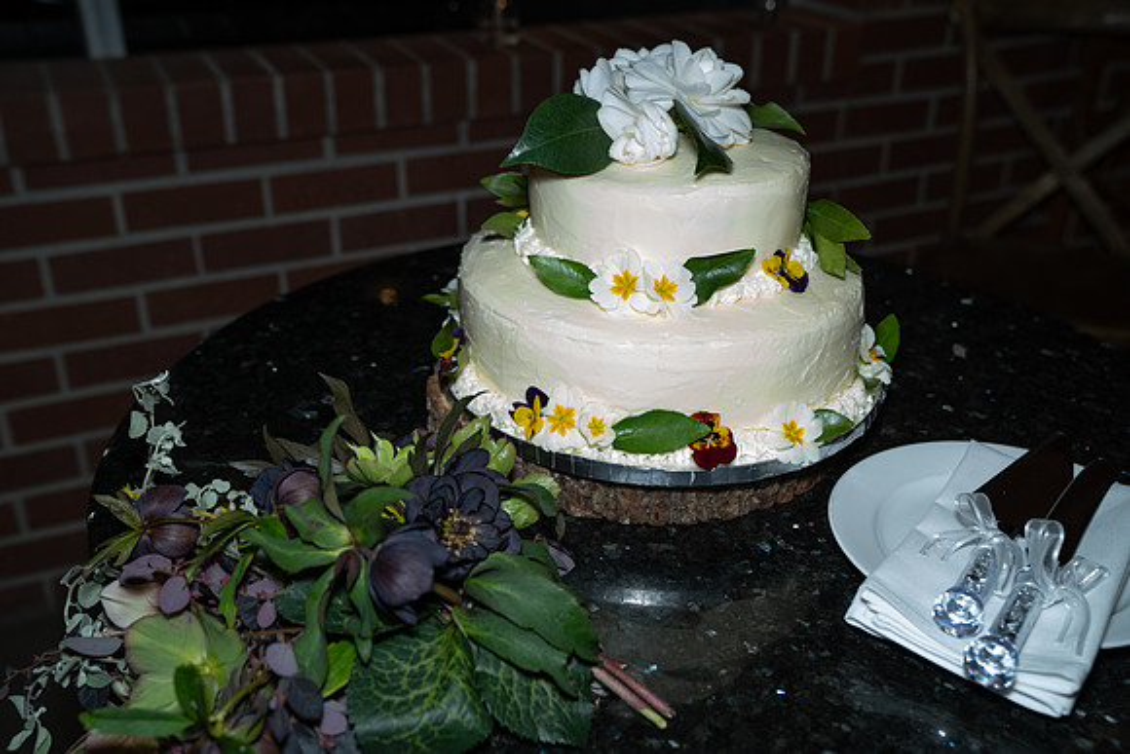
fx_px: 1162
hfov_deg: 51.9
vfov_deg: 36.0
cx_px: 565
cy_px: 377
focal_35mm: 37
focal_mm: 37
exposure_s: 1/125
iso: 2500
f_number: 3.5
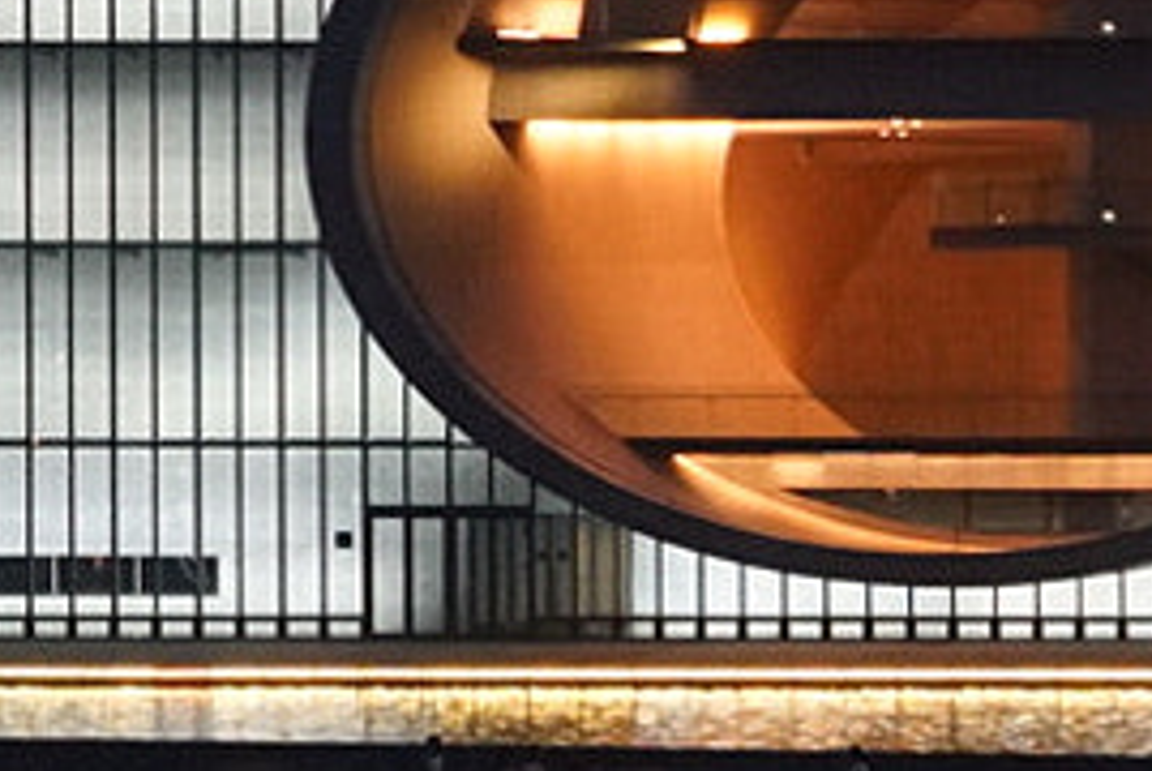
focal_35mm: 214
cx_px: 1773
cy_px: 615
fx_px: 6855
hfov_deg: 9.3
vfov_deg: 6.4
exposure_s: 1/60
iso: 6400
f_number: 6.3
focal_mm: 24
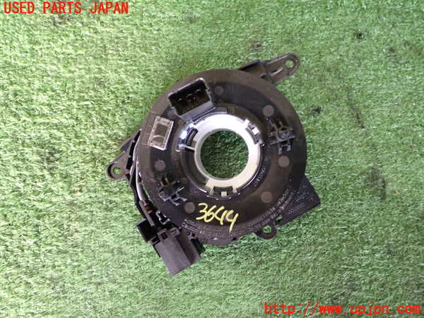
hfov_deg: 60.0
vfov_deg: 46.8
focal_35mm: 30
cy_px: 159
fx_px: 367
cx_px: 212
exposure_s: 1/30
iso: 640
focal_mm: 5.4
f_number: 2.3
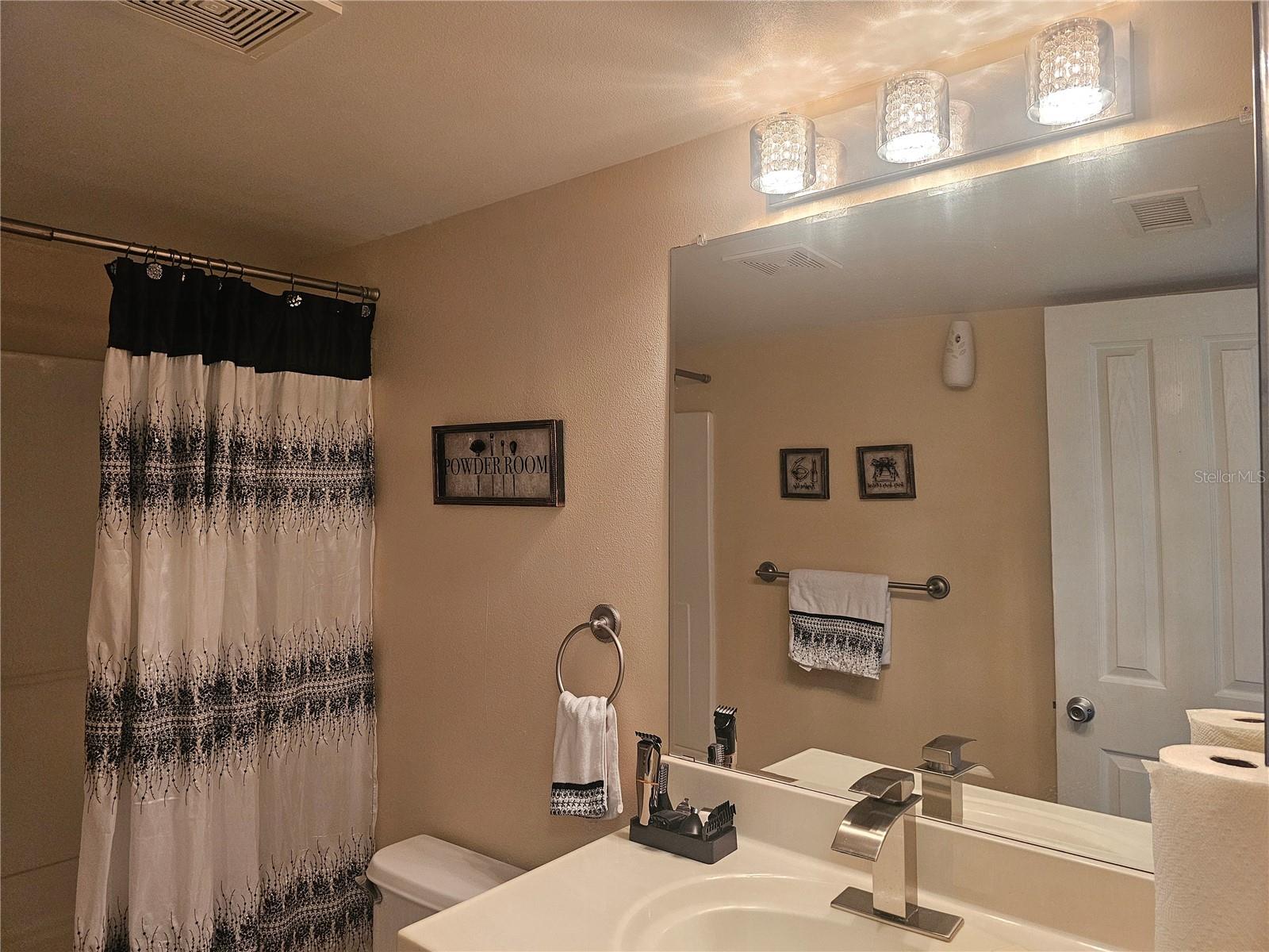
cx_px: 634
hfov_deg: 73.9
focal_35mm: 23
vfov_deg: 58.9
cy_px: 476
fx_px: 843
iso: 500
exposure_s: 1/120
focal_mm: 6.3
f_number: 1.7
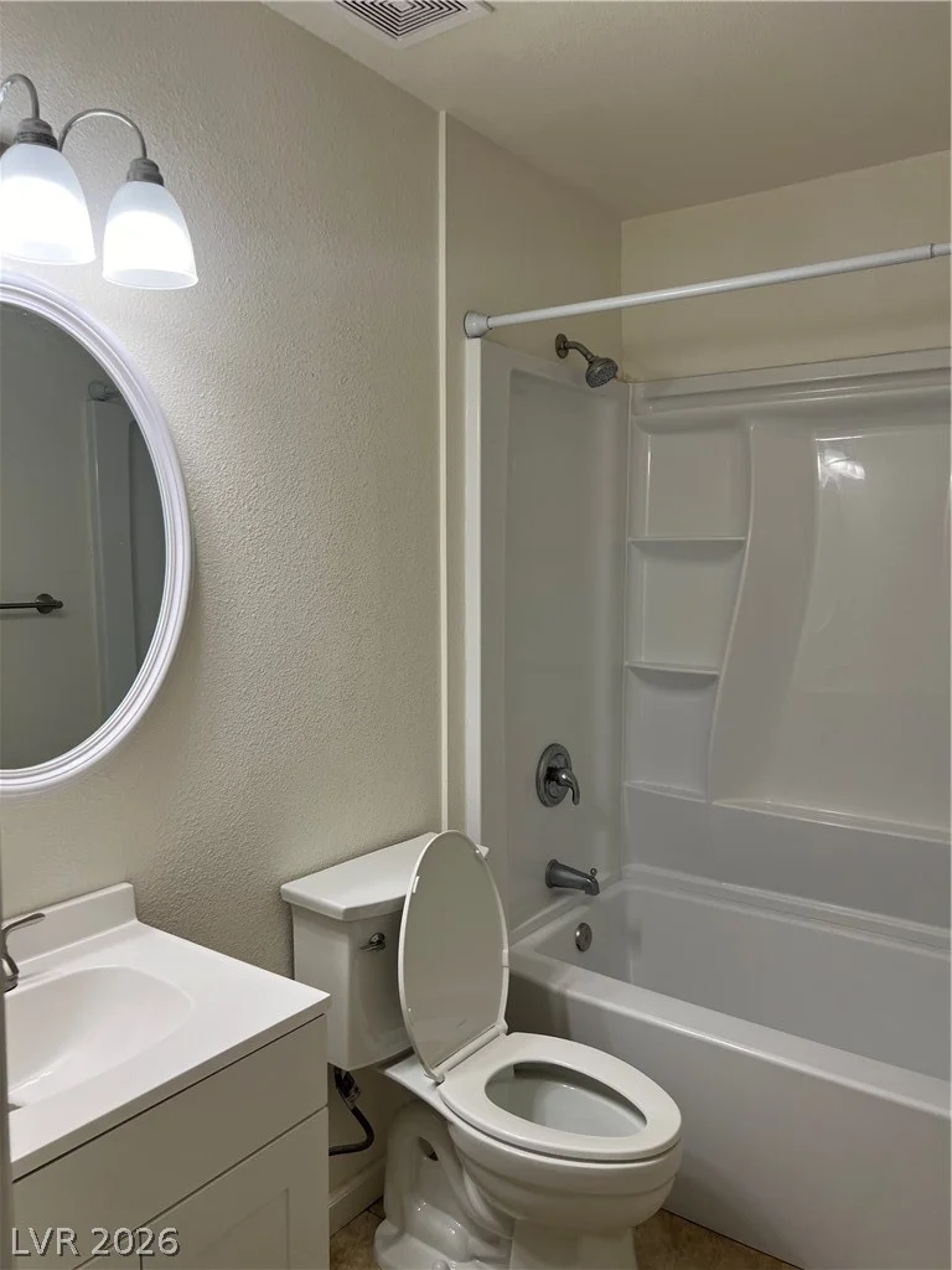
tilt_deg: -4.7
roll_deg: +0.3
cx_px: 476
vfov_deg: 67.3
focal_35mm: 26
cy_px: 635
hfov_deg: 53.1
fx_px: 953
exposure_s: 1/120
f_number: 1.5
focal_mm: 5.7
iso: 50
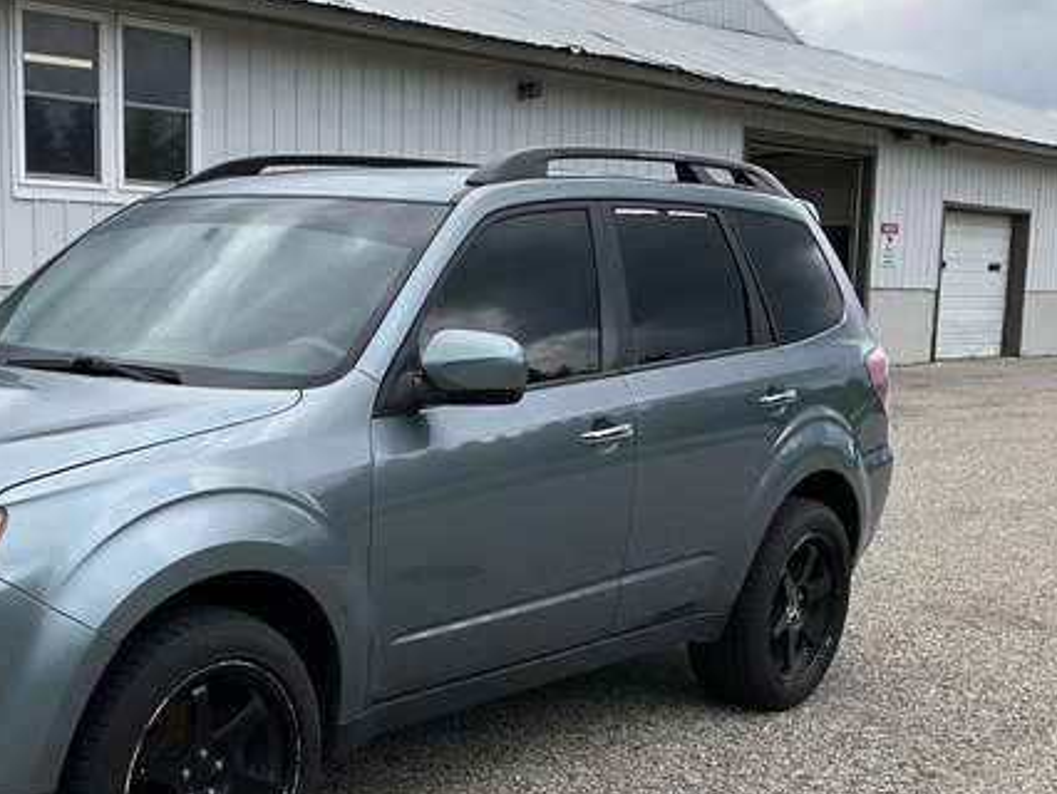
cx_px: 206
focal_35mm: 51
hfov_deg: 36.2
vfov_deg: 28.3
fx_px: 1558
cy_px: 569
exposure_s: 1/719
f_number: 1.8
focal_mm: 3
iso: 25
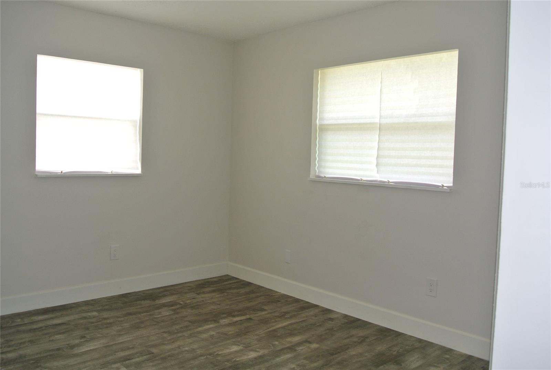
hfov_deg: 60.2
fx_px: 475
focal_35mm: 31
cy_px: 185
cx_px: 276
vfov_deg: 42.5
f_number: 5
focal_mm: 11.8
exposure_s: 1/60
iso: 200
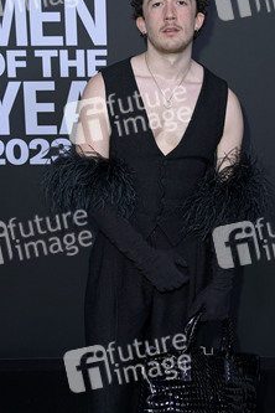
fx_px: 550
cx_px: 164
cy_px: 177
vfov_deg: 41.0
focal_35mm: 48
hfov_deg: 28.0
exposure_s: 1/250
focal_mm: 40
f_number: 5.6
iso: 1000
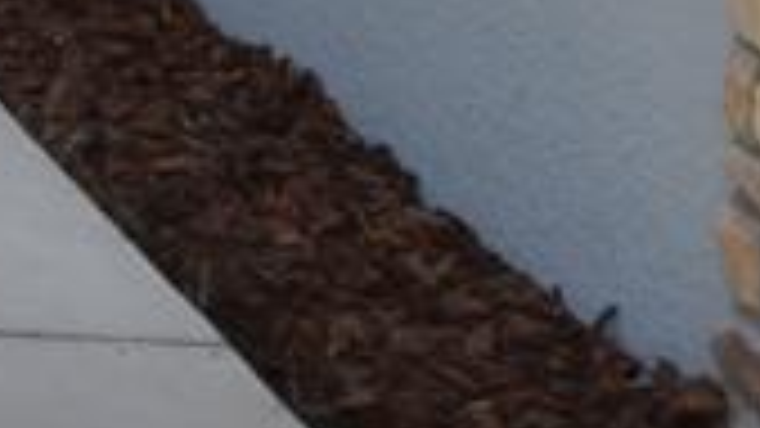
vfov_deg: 8.7
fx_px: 2297
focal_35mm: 114
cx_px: -859
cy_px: -883
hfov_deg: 14.7
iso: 100
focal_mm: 12
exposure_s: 1/200
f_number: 10
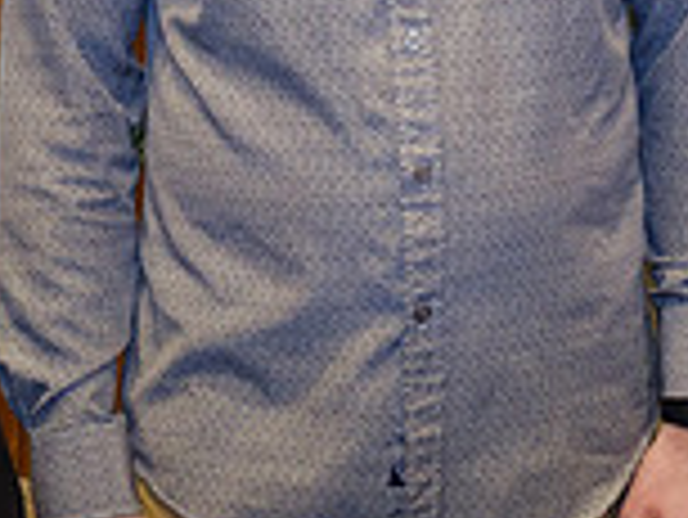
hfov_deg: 15.0
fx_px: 2606
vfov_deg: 11.0
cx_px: 270
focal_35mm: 131
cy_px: -205
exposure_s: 1/60
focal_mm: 24.2
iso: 1600
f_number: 2.8
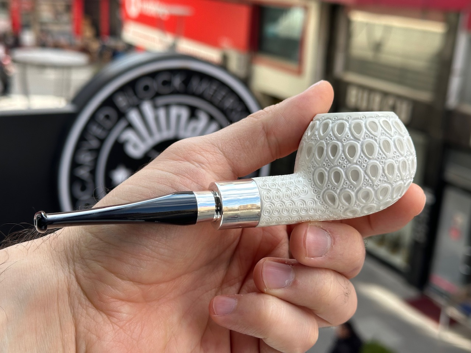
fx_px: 653
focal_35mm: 48
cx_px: 236
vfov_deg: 30.3
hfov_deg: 39.7
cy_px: 176
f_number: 1.78
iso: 64
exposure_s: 1/911
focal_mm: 6.86
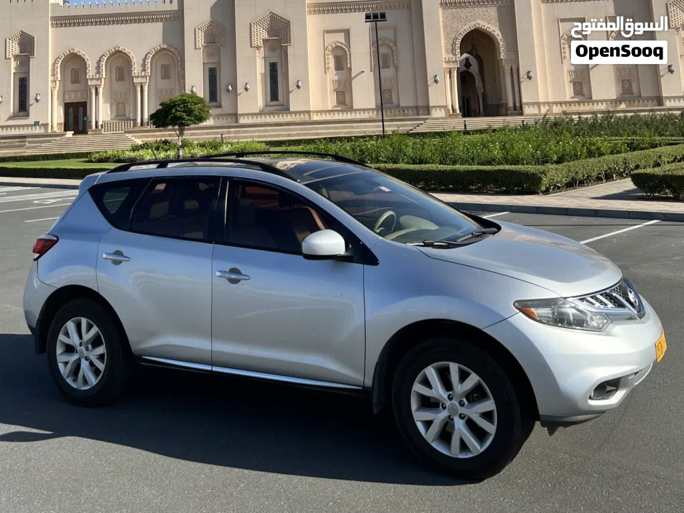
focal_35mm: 26
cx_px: 342
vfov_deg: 53.1
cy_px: 256
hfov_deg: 67.3
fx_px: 514
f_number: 1.5
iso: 50
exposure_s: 1/4115
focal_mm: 5.7
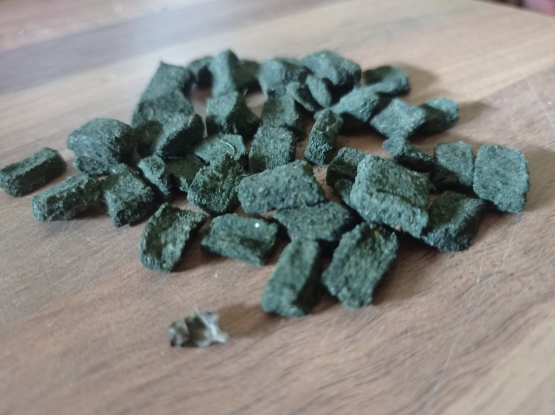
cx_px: 278
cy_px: 208
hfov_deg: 63.5
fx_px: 448
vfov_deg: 49.7
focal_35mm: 28
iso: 1188
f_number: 1.8
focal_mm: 4.7
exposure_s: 1/14
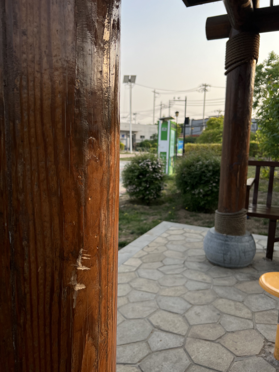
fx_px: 279
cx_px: 140
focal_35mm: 26
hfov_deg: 53.1
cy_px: 186
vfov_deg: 67.3
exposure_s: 1/2404
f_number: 1.5
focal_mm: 5.7
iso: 50
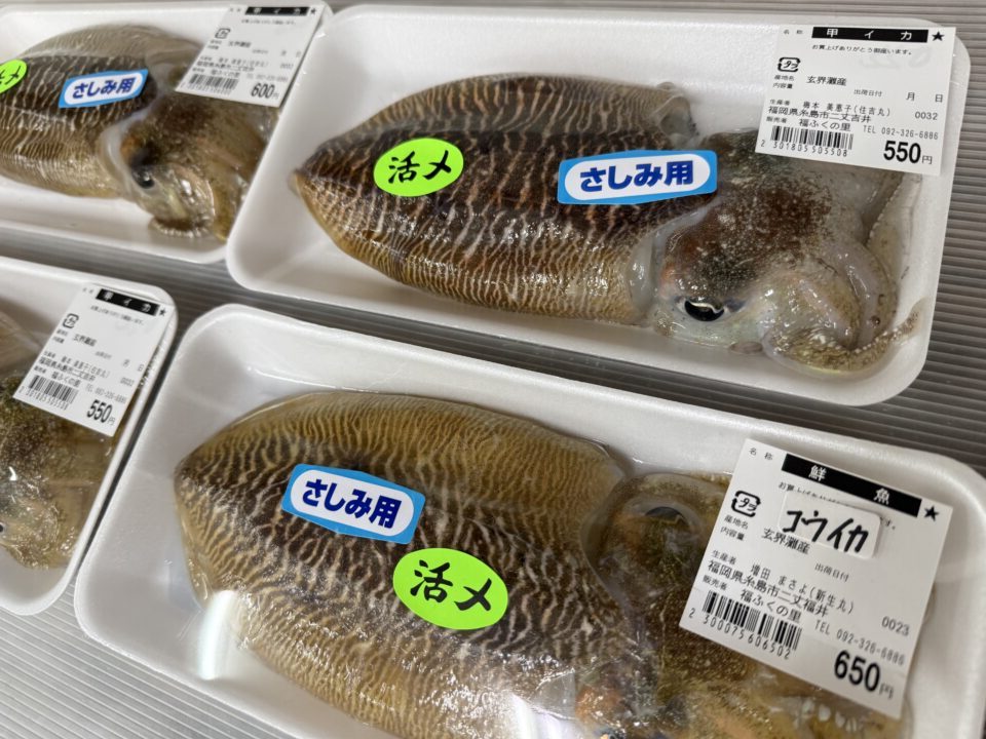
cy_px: 370
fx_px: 684
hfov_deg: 71.6
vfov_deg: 56.8
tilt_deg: -62.2
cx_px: 493
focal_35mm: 24
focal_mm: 6.76
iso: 160
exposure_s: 1/60
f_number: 1.78
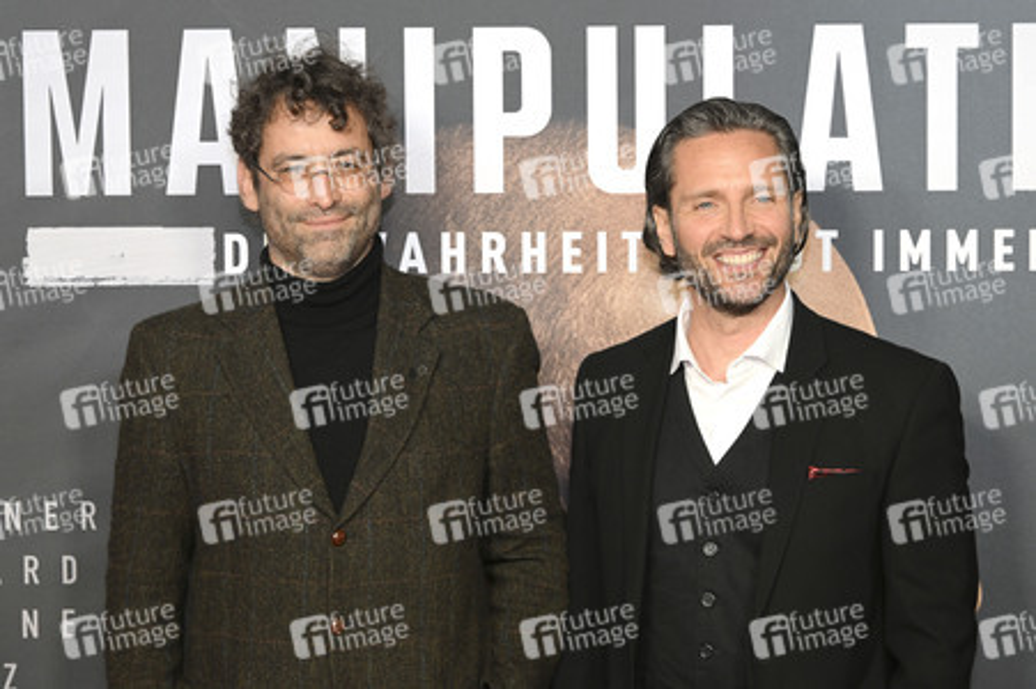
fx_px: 2157
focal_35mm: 75
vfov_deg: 18.2
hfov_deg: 27.0
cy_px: 344
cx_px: 518
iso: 1600
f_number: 6.3
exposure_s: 1/160
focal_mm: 75
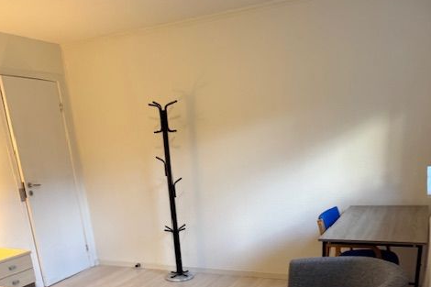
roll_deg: +5.2
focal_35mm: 34
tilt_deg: -18.9
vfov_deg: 35.2
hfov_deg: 55.8
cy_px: 286
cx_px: 212
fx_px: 407
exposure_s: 1/50
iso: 125
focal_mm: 6.76
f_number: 1.78
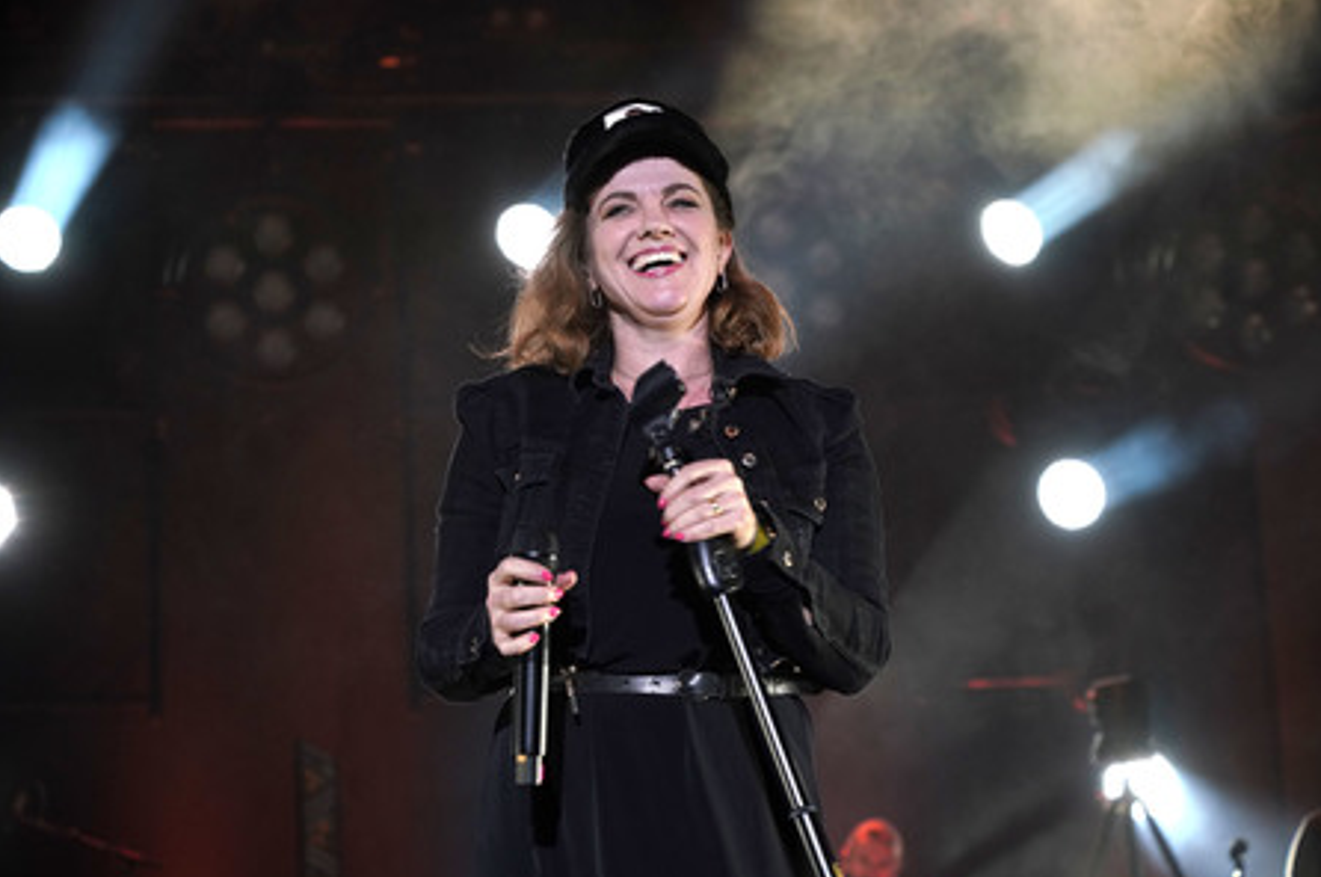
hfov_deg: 24.2
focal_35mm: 84
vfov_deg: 16.2
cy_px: 441
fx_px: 3078
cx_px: 665
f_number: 4.5
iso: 2000
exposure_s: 1/250
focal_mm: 83
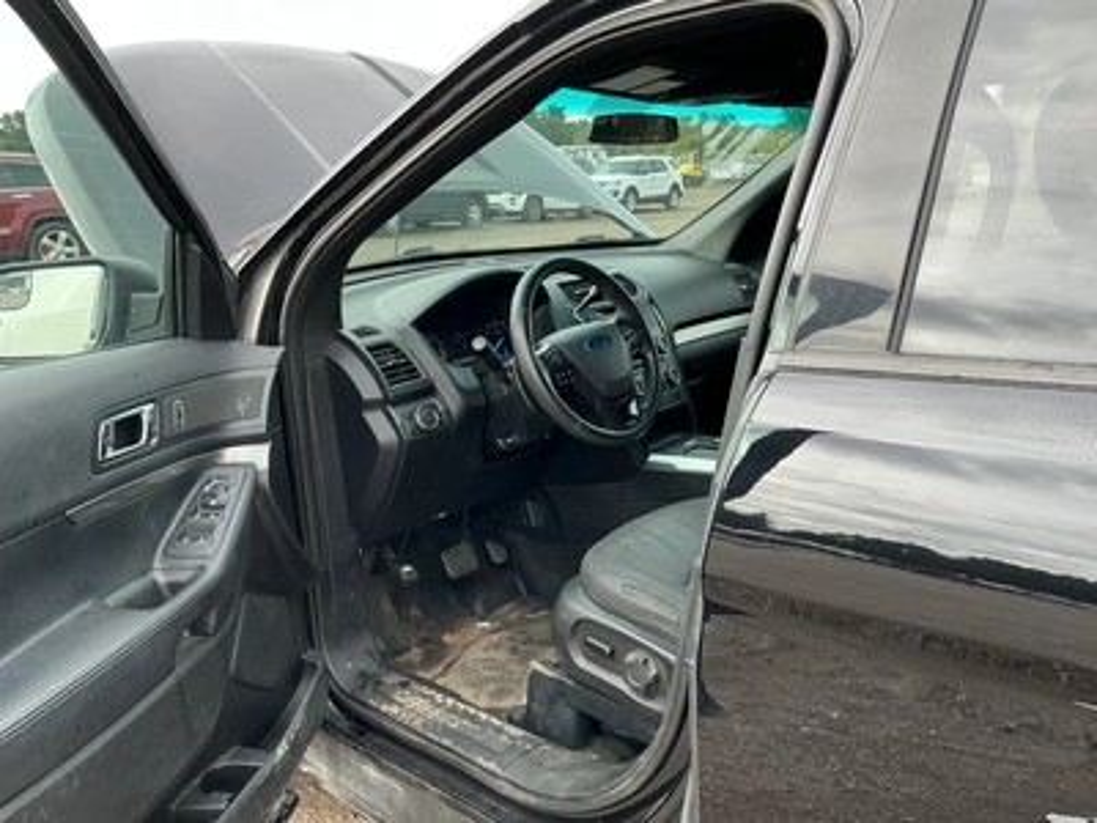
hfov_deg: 63.4
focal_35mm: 28
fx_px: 887
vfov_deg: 49.7
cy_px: 412
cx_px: 548
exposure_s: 1/122
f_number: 1.8
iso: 16
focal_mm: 3
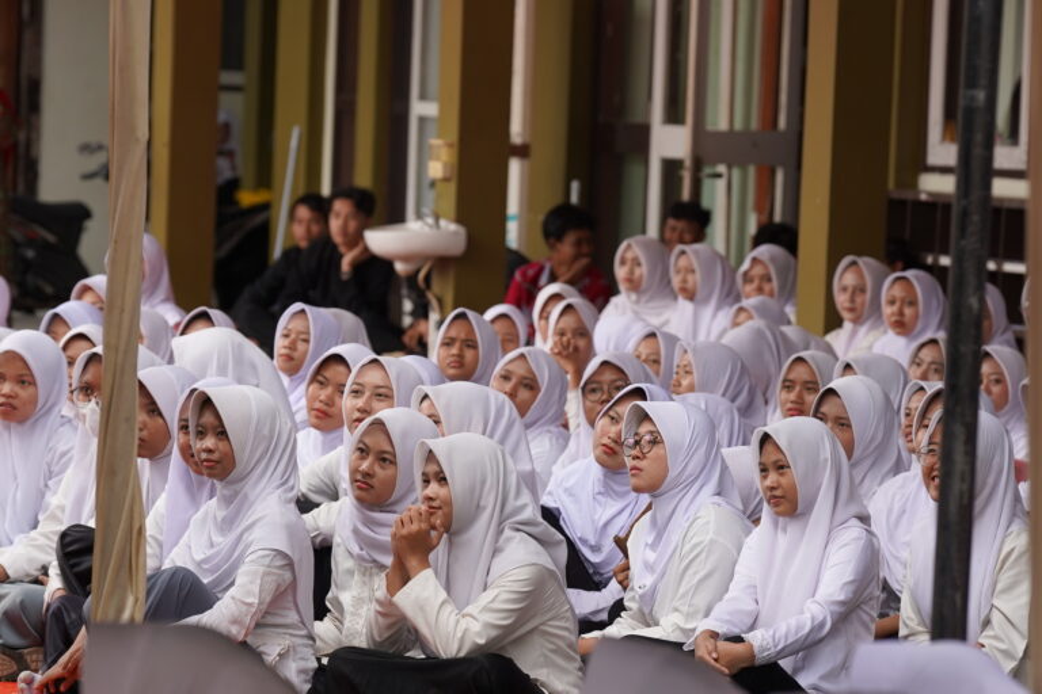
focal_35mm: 166
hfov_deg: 12.4
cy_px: 347
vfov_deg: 8.3
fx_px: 4804
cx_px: 521
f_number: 4
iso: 200
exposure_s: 1/200
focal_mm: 111
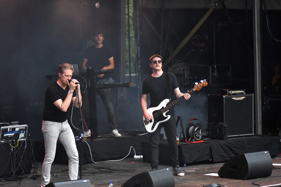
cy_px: 94
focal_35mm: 168
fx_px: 1311
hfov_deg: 12.2
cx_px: 140
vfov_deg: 8.2
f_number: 2.8
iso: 1250
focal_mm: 112
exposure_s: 1/2500
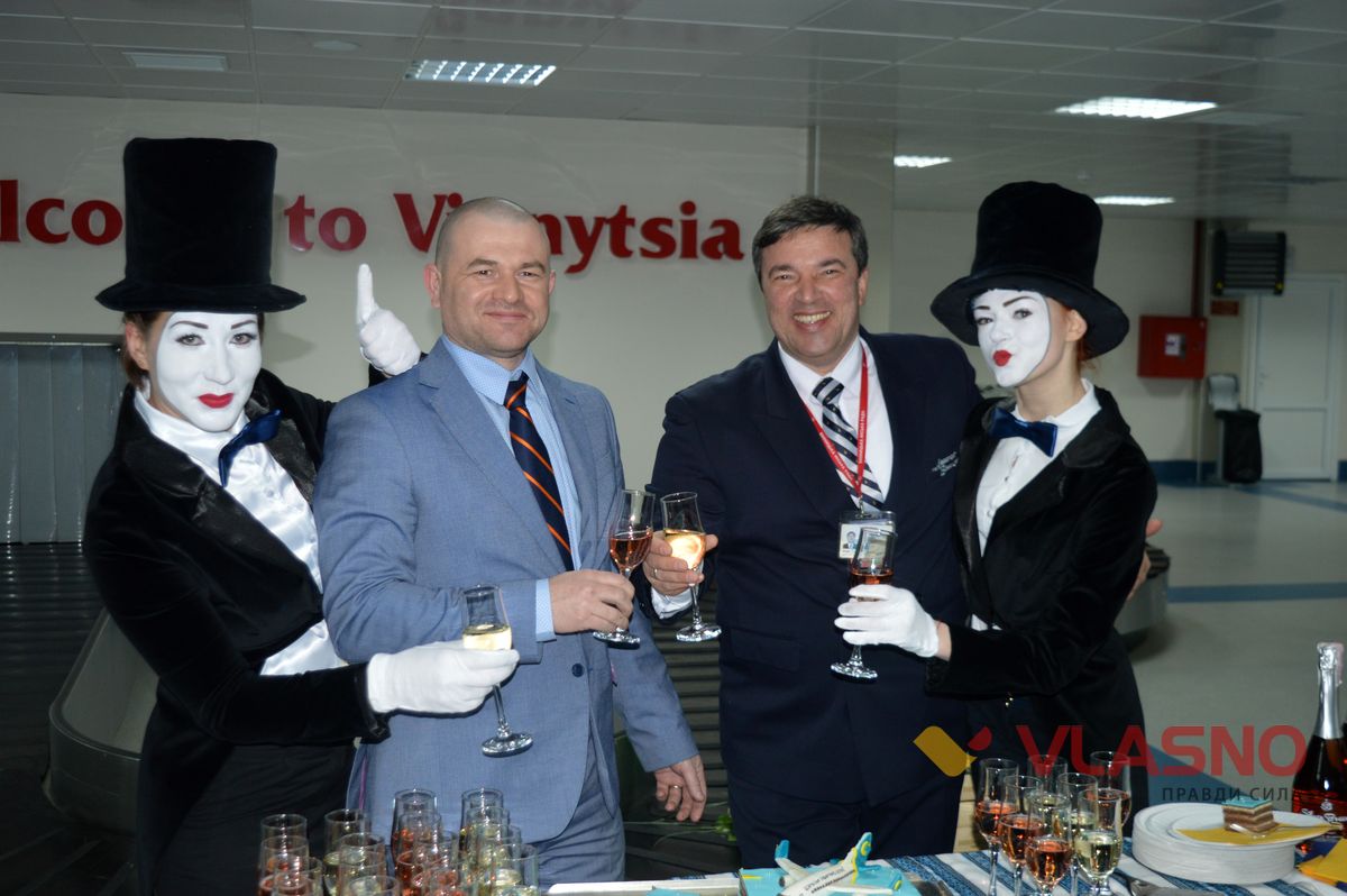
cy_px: 448
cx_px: 674
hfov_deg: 43.6
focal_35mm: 45
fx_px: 1682
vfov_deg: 29.8
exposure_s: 1/60
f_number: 4.2
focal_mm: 30
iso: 560
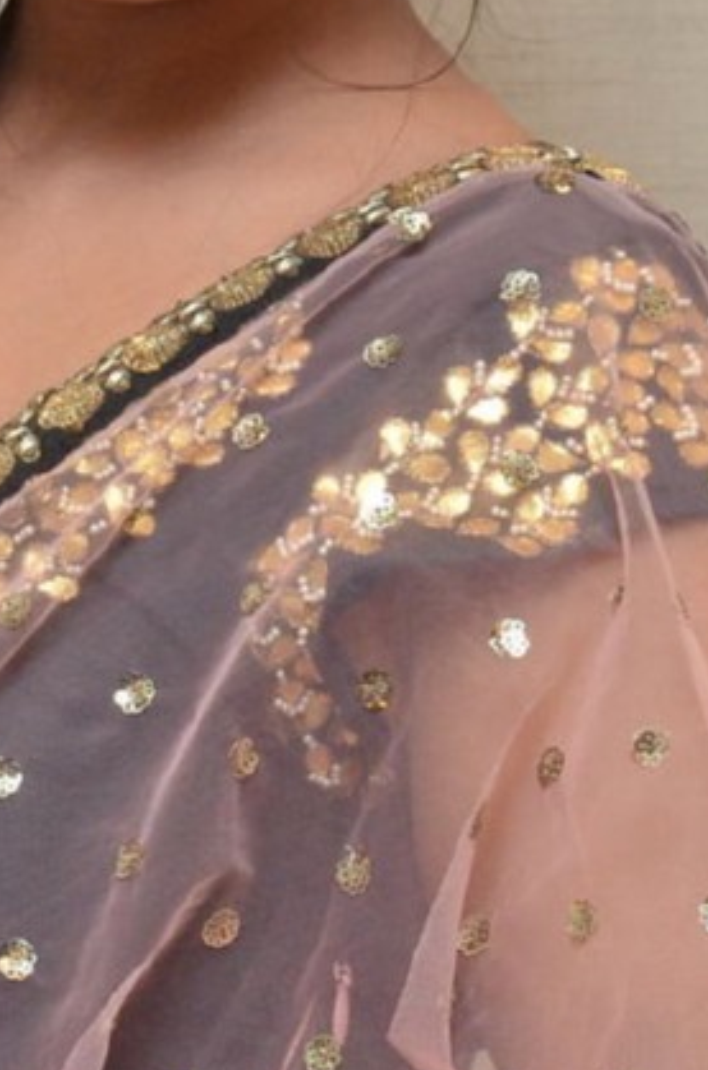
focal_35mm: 357
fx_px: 10592
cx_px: 174
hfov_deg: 3.8
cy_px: 581
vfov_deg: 5.8
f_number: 5.6
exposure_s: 1/125
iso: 1250
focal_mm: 66
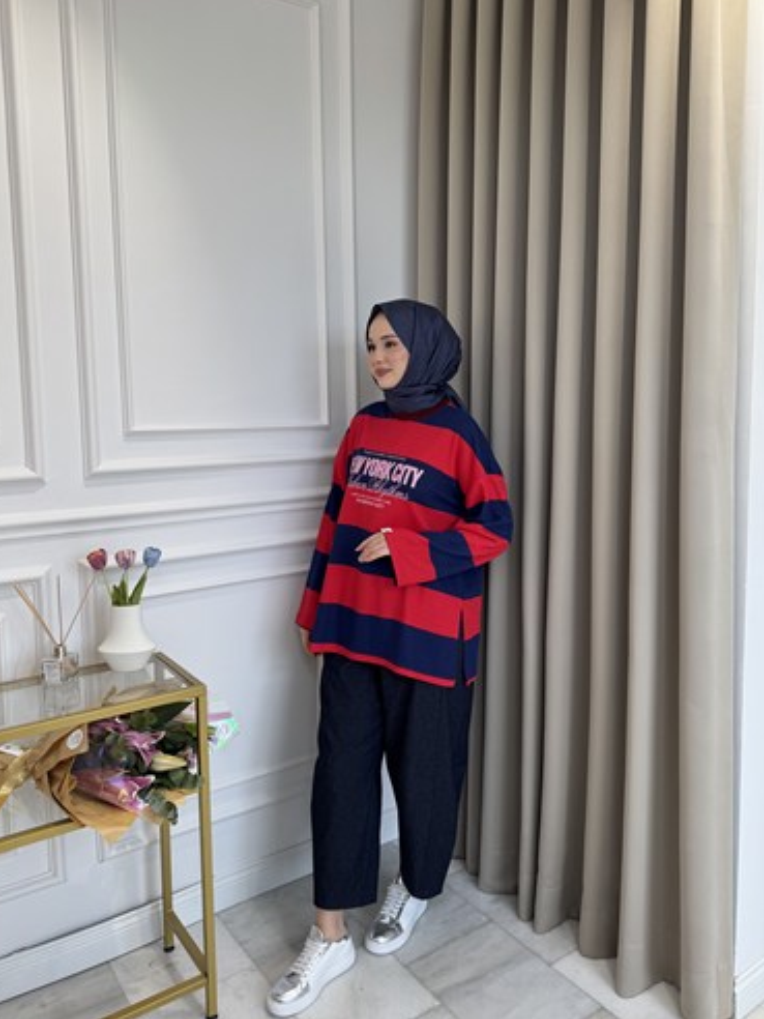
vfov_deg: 67.2
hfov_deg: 53.0
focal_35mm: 26
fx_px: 765
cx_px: 400
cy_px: 479
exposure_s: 1/132
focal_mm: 6.76
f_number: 1.78
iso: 50
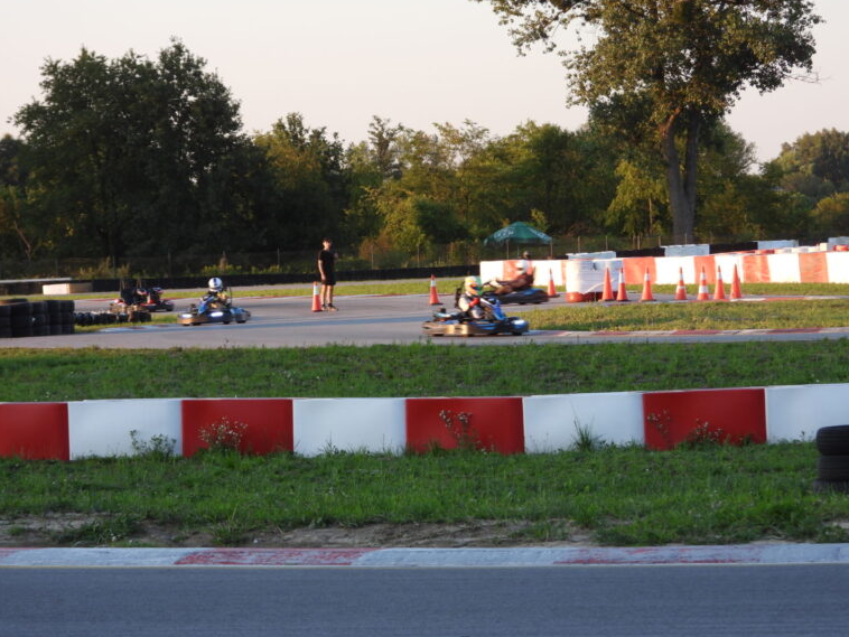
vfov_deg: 9.5
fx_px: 3852
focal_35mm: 157
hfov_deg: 12.6
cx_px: 428
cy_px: 317
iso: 100
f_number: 4
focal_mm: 27.9
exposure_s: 1/100
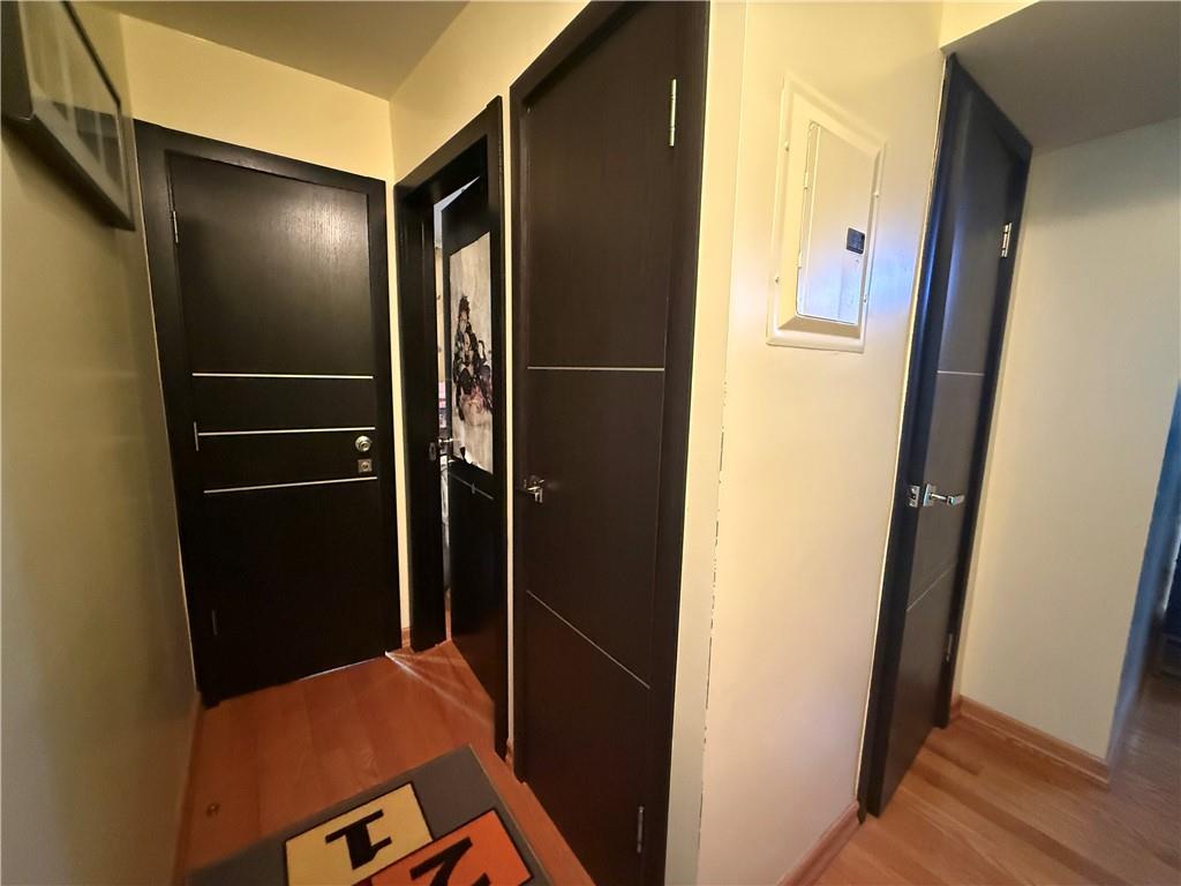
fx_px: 478
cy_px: 443
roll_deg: -1.2
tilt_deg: -8.3
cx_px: 590
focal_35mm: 14
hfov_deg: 102.1
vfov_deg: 85.7
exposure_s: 1/60
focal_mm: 2.22
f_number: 2.2
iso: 1000
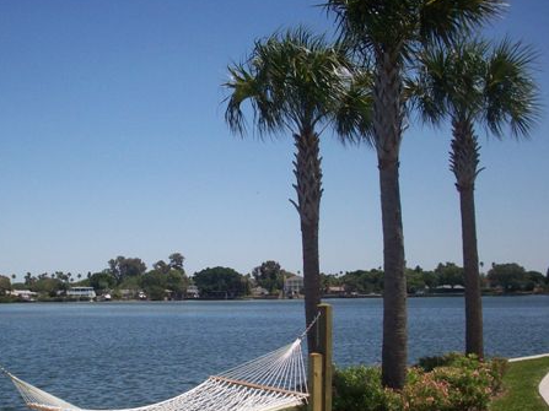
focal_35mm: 53
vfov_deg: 27.3
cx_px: 208
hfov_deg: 36.0
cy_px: 278
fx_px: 840
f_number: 5.6
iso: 80
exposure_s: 1/580
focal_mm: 6.2
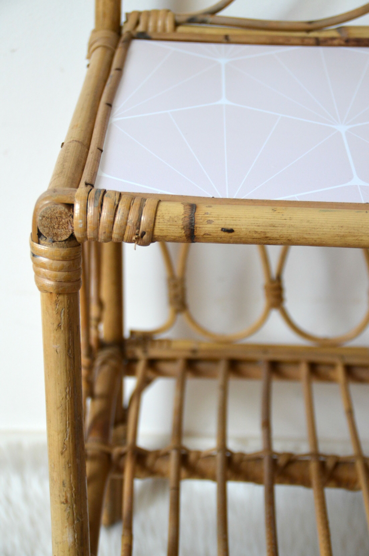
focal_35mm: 75
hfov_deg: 18.1
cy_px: 278
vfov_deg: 27.0
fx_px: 1158
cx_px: 184
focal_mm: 50
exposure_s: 1/60
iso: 640
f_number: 4.8
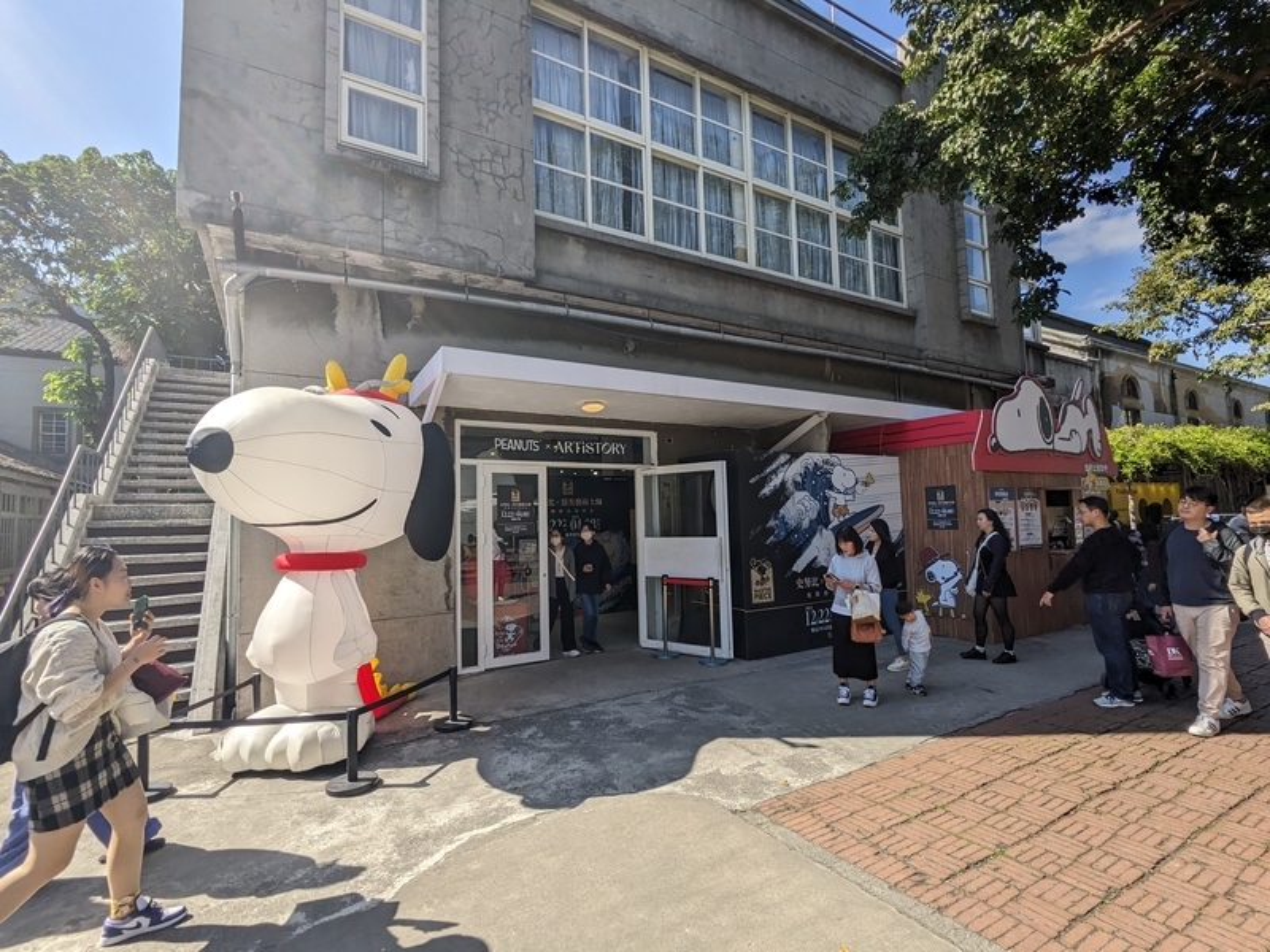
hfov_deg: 94.5
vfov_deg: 78.1
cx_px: 635
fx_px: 587
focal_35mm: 16
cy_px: 476
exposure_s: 1/1159
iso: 42
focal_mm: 2.22
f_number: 2.2
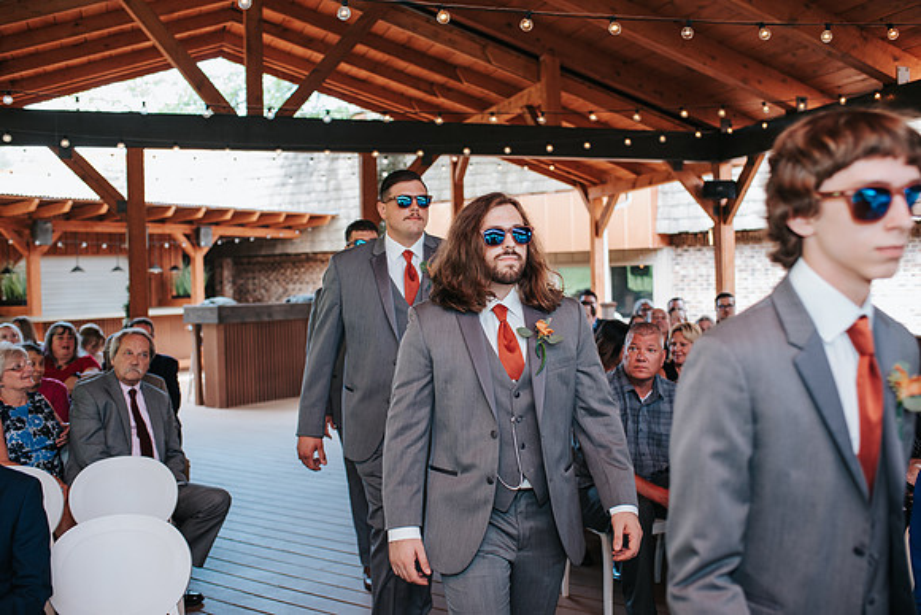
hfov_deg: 53.4
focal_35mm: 36
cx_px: 460
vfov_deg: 37.1
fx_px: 917
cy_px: 308
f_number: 3.2
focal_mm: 35
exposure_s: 1/125
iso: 280
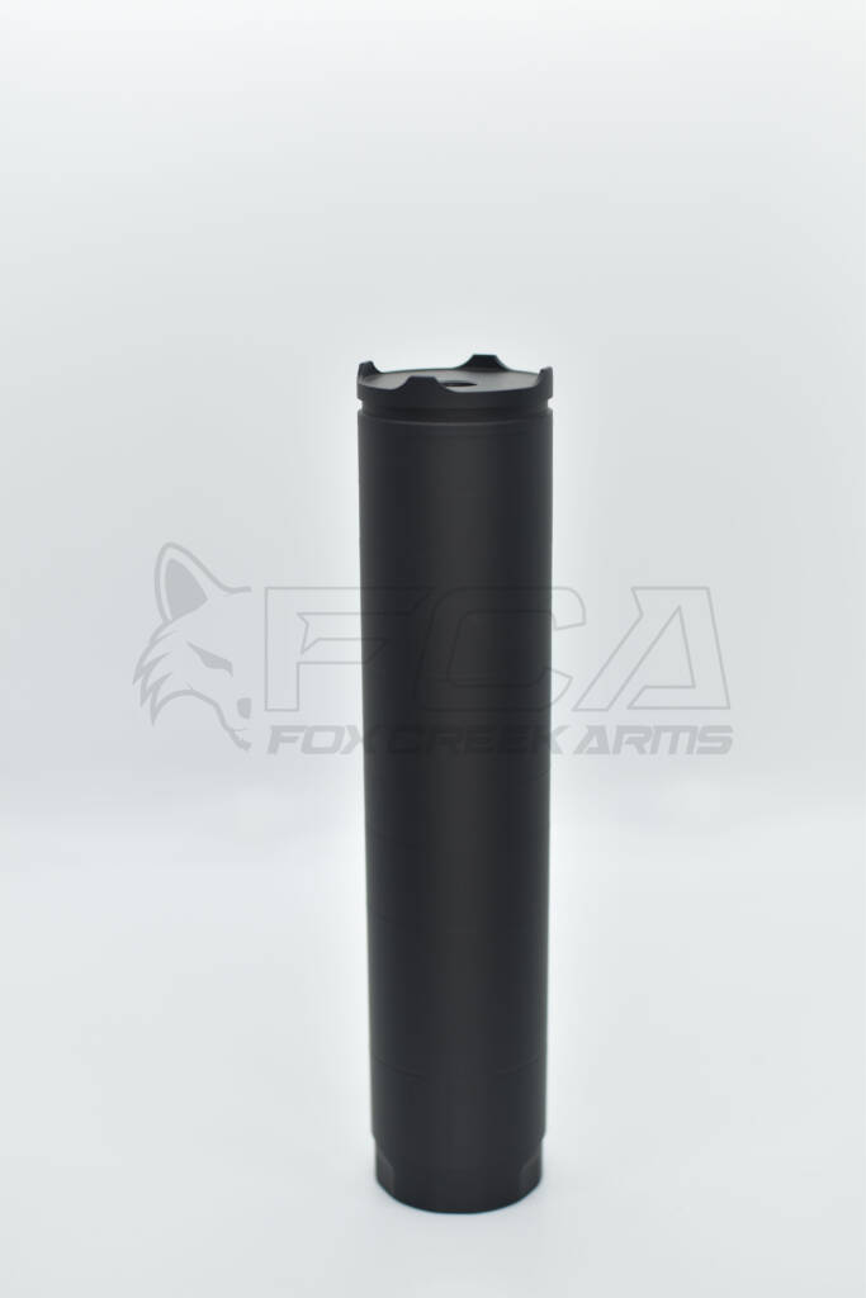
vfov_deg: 37.8
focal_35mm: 52
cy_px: 649
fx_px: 1894
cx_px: 433
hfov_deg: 25.8
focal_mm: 35
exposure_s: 1/160
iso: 100
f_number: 3.5
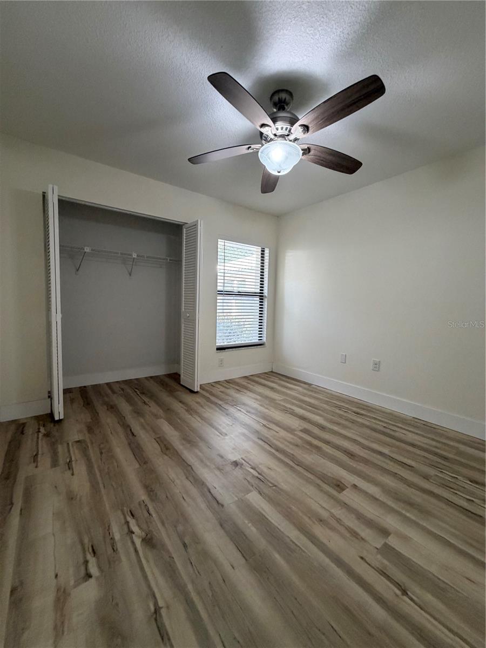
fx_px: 262
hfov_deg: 85.7
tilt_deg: -4.0
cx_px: 243
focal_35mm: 14
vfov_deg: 102.1
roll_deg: -0.7
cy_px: 324
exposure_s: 1/120
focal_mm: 2.22
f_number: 2.2
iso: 320
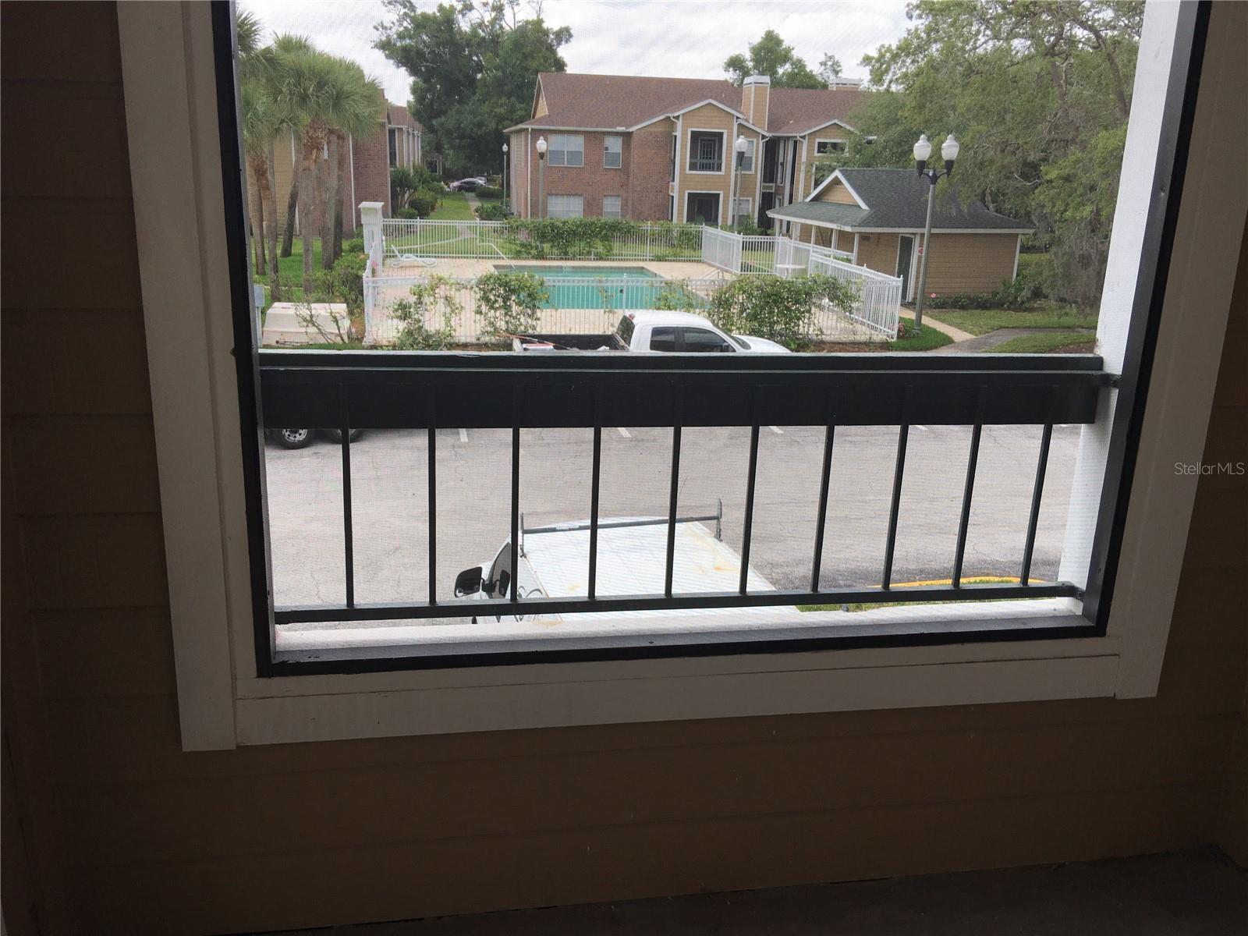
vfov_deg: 48.2
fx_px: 1046
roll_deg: -1.6
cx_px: 624
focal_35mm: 29
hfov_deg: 61.7
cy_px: 468
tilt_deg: -15.2
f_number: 2.2
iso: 25
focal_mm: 4.15
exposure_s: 1/422
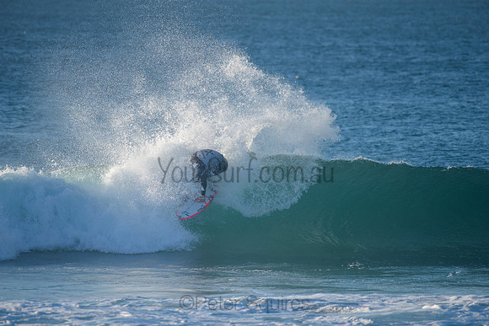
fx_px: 7332
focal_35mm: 540
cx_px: 245
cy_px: 155
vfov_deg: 2.5
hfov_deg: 3.8
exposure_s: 1/2000
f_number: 5.6
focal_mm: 500
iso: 400
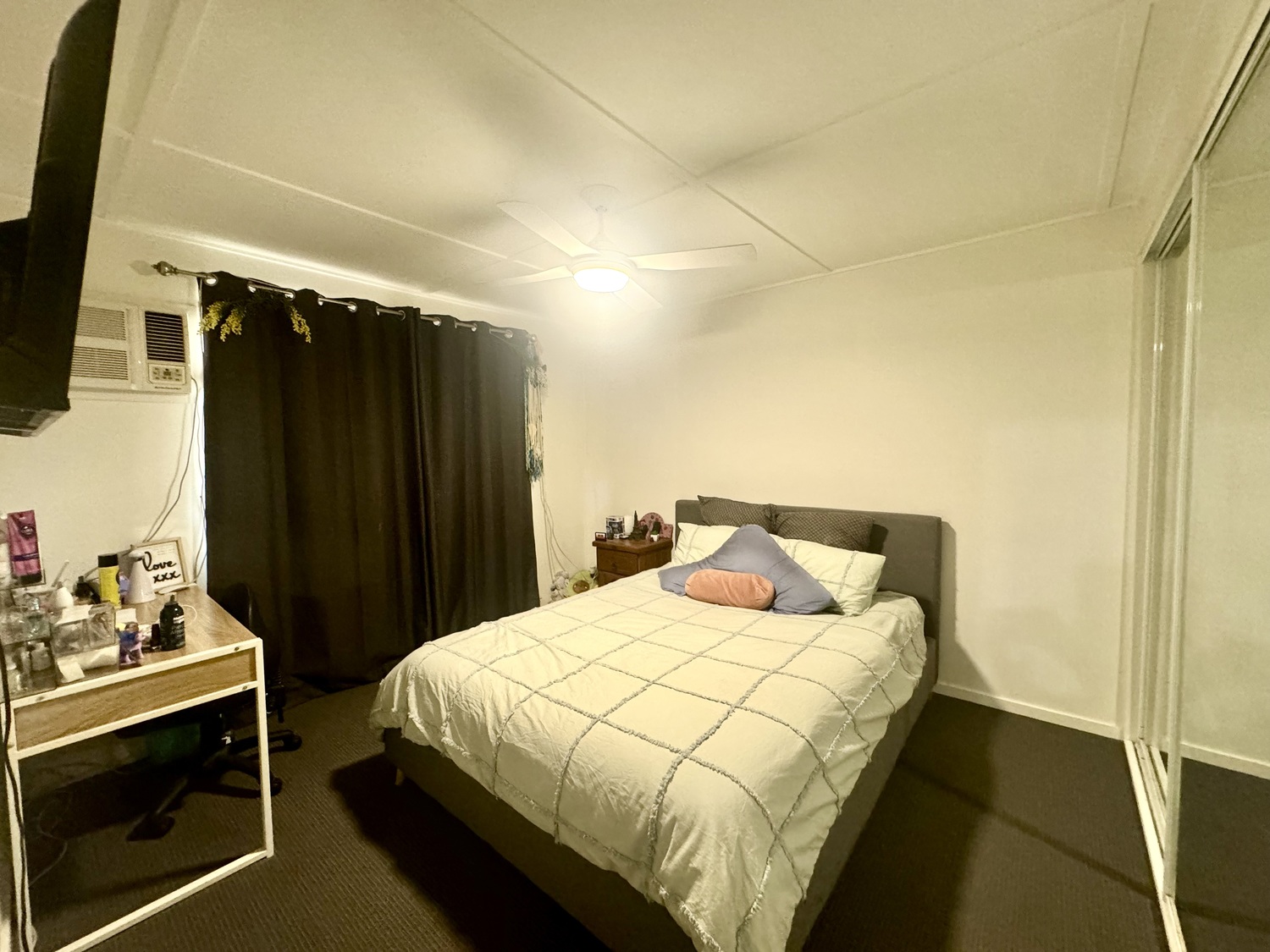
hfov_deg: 102.1
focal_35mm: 14
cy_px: 476
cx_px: 635
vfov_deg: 85.7
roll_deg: +1.7
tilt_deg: -3.0
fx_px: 514
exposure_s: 1/50
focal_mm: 2.22
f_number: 2.2
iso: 400
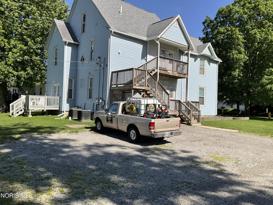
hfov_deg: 61.7
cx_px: 136
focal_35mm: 29
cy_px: 102
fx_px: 229
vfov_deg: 48.2
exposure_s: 1/1675
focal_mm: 3
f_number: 1.8
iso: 25
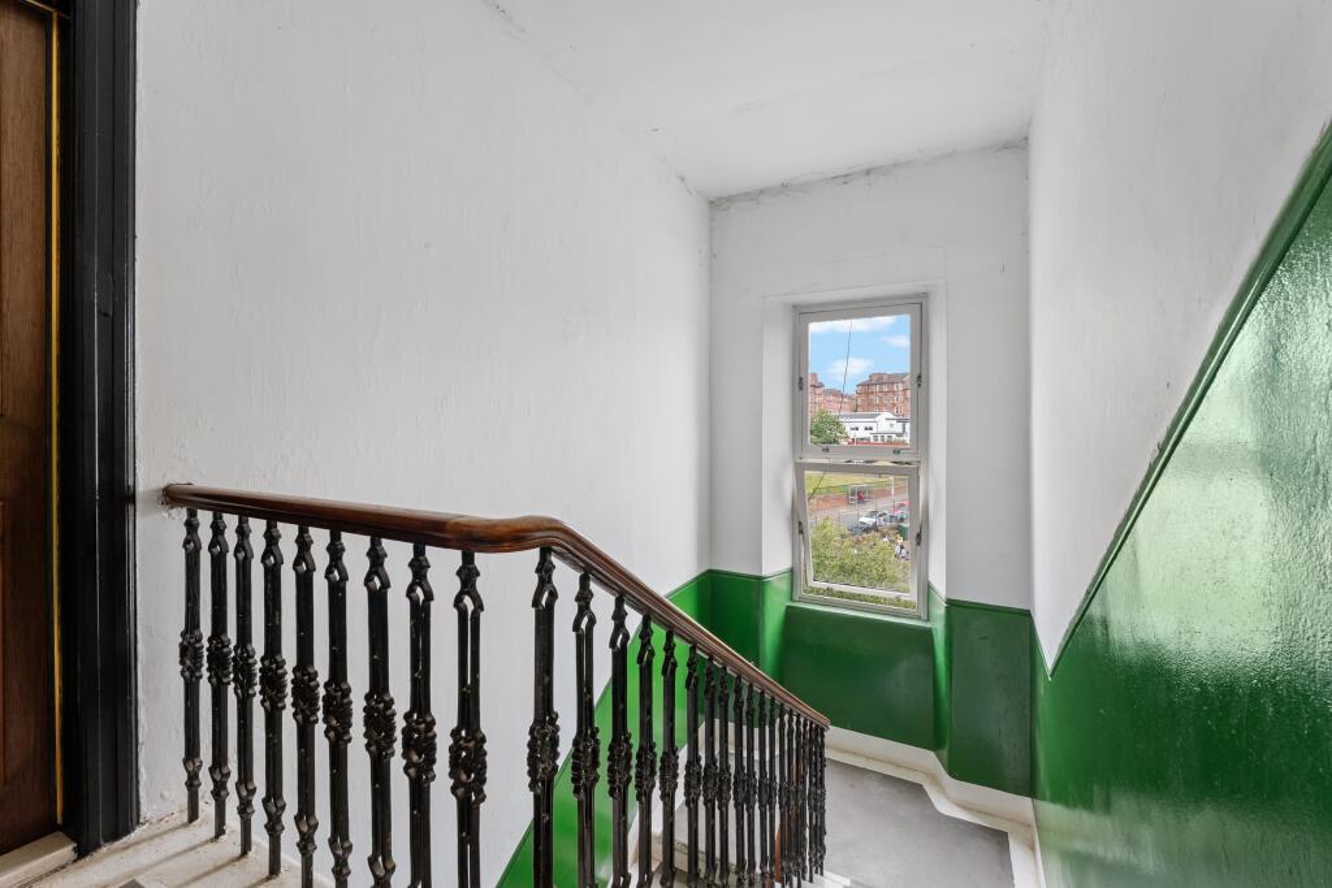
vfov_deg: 81.2
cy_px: 444
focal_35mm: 14
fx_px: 518
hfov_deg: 104.2
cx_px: 666
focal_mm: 14
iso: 640
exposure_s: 1/20
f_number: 8
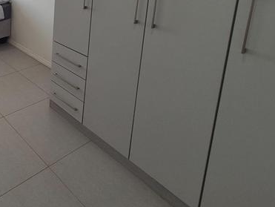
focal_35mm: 28
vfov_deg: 41.8
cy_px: -9
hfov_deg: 50.5
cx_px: -3
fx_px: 223
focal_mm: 2.2
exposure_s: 1/100
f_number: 2.2
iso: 50
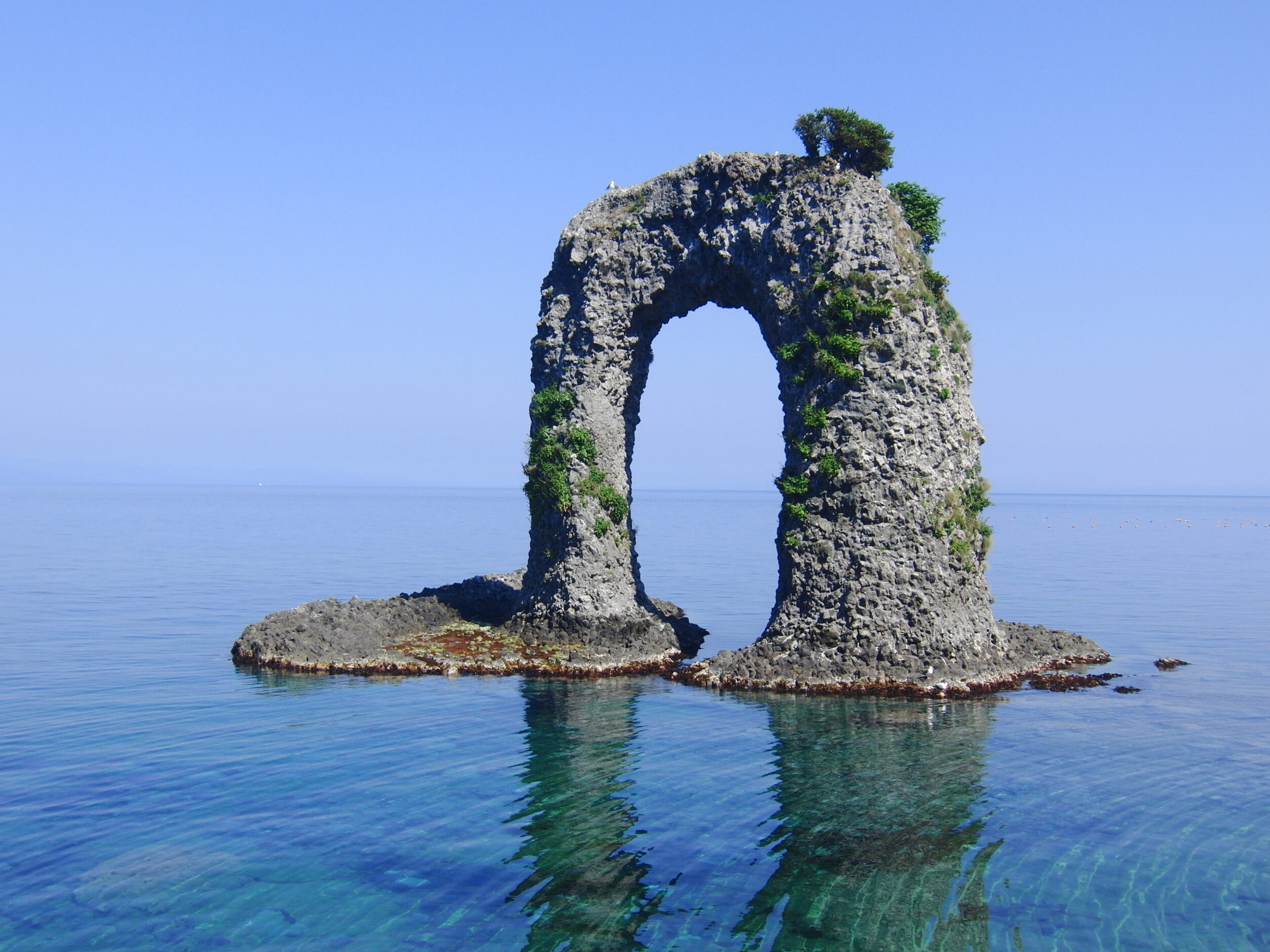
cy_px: 468
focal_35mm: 41
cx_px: 621
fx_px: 1504
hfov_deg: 45.8
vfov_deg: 35.1
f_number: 8.8
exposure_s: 1/160
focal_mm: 7.1
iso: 100
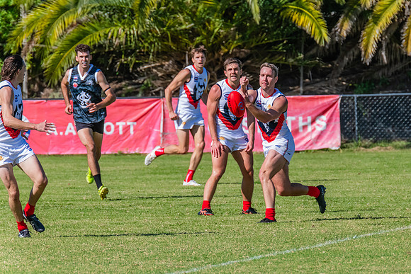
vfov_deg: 2.0
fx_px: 7958
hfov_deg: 3.0
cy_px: 119
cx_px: 239
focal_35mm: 697
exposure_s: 1/1600
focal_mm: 600
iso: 1600
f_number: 13
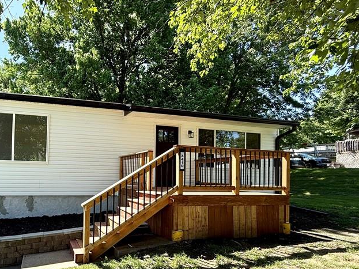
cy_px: 171
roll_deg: -1.7
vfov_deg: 58.0
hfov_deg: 69.6
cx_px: 95
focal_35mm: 23
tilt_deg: +1.8
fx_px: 238
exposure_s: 1/365
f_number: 2.2
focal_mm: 2.22
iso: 50
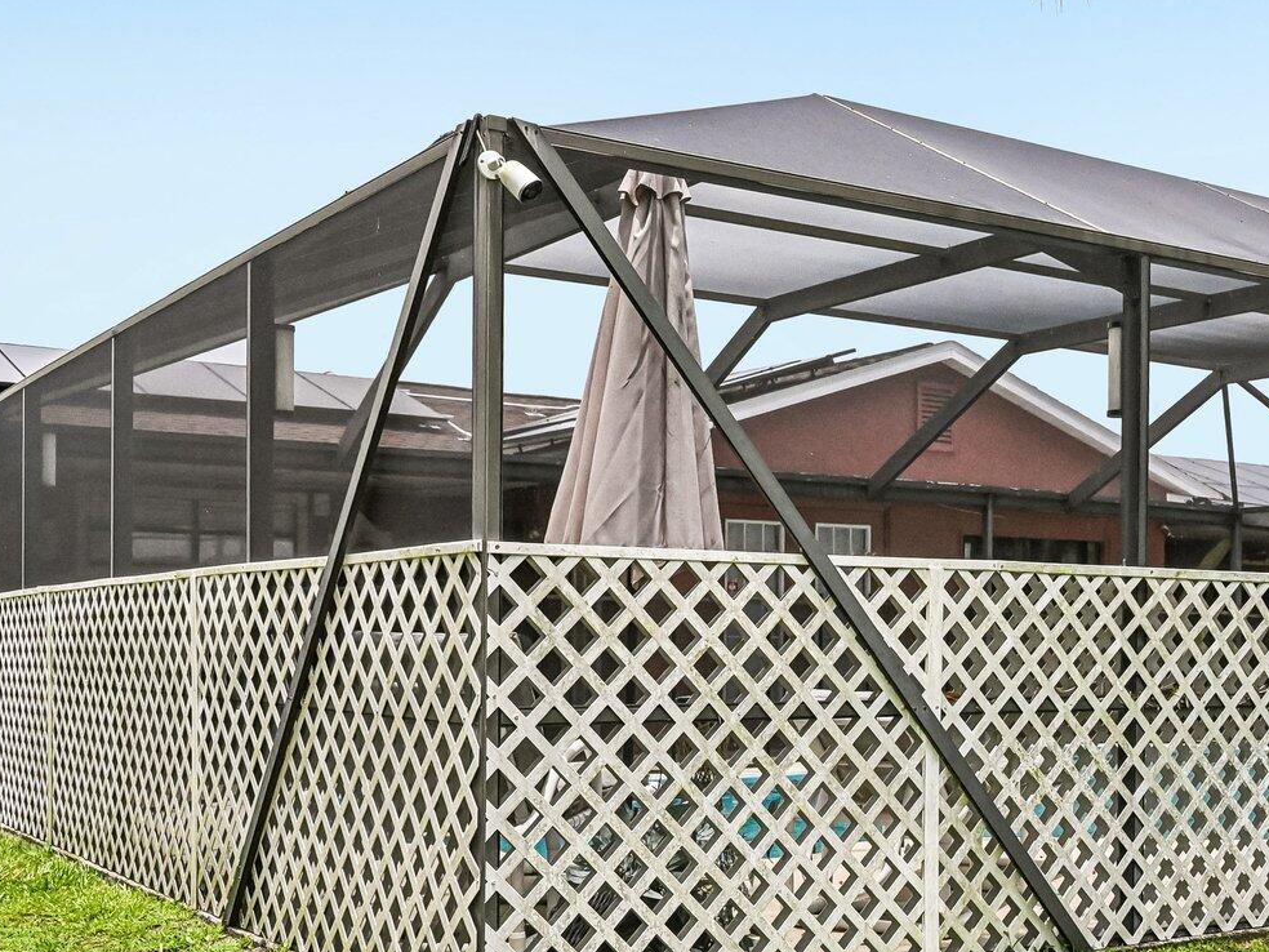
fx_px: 1613
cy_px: 577
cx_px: 854
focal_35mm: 44
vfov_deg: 32.8
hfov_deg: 42.3
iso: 2000
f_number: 8
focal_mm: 22
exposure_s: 1/6400
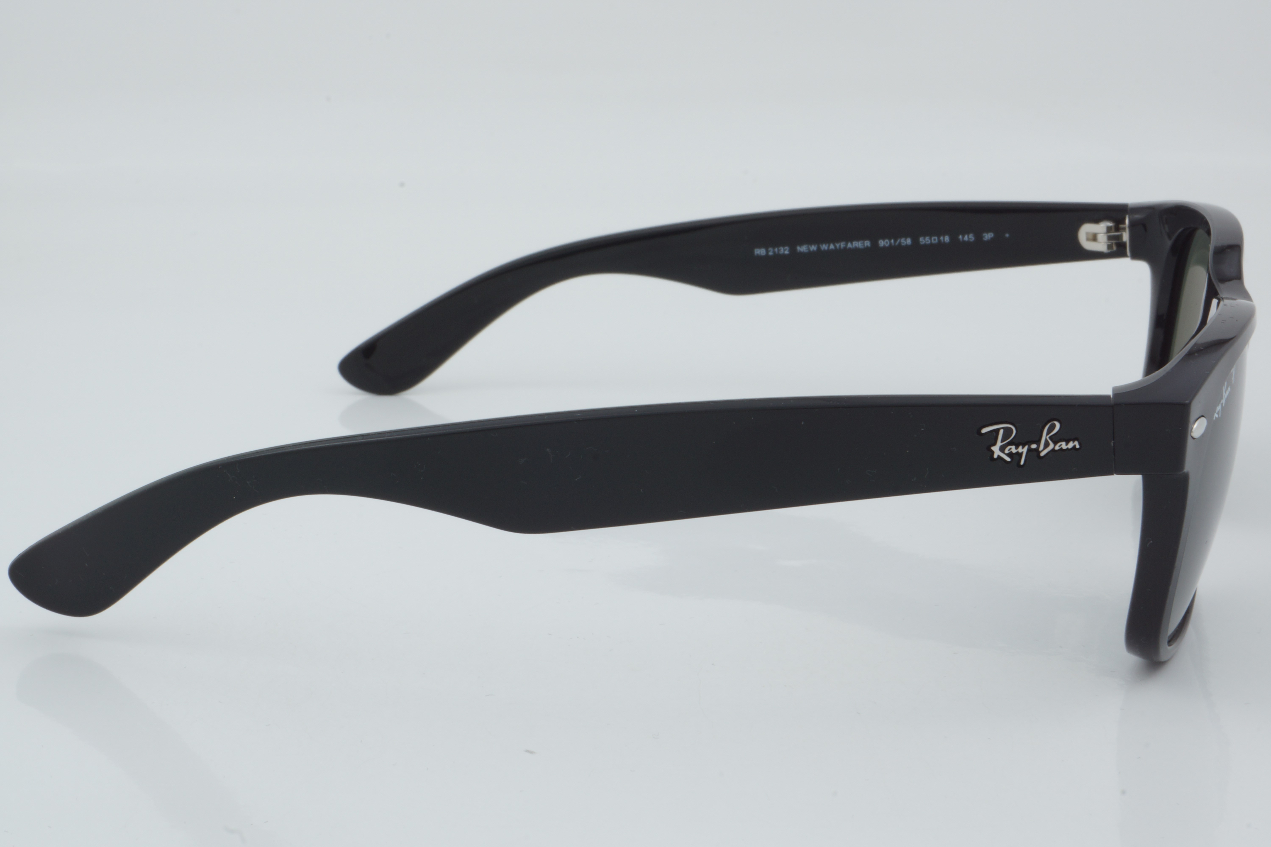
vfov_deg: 18.2
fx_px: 2648
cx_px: 636
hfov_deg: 27.0
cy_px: 424
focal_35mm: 75
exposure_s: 1/4
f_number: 29
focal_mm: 50
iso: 100
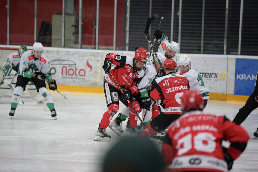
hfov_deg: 12.1
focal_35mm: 170
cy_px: 86
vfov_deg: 8.1
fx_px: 1218
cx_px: 129
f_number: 2.8
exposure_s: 1/1000
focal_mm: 170
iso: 1250
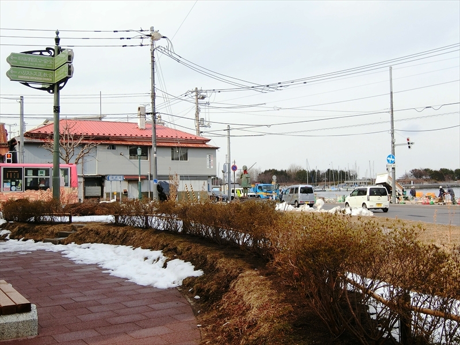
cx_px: 230
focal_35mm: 43
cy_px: 172
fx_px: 571
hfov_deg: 43.9
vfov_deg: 33.6
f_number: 3.9
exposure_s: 1/500
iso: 80
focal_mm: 9.1
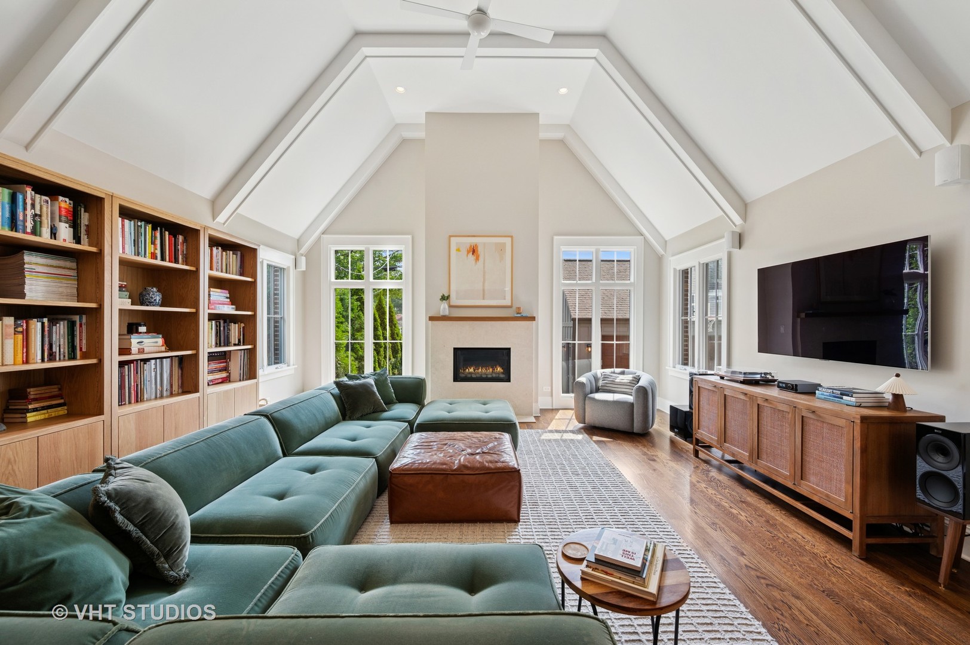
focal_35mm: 14
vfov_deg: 81.1
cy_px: 322
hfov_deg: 104.3
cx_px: 485
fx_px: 377
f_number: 9.5
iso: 200
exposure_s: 1/10
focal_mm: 14
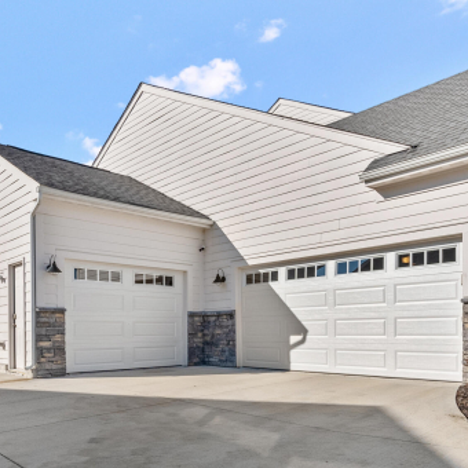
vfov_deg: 52.2
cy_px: 337
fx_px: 459
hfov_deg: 53.8
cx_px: 269
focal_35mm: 30
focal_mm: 16
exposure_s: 1/800
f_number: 11
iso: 400
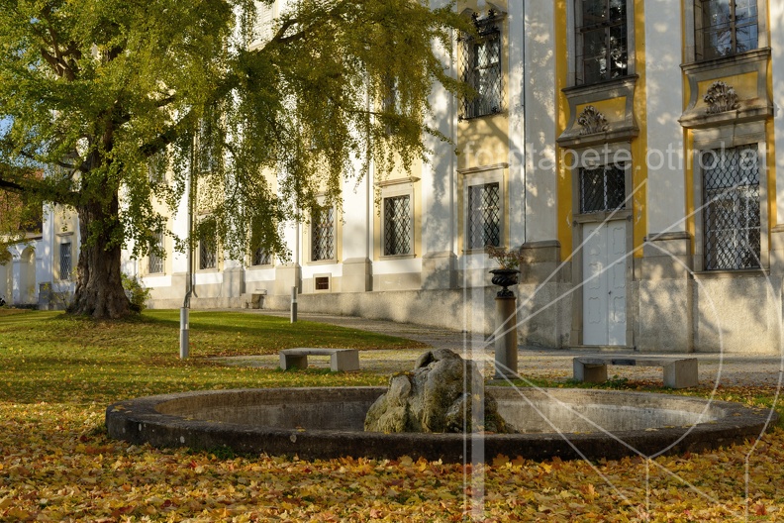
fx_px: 1089
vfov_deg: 27.0
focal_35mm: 50
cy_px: 262
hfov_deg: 39.6
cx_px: 392
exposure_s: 1/400
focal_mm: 50
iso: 200
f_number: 8
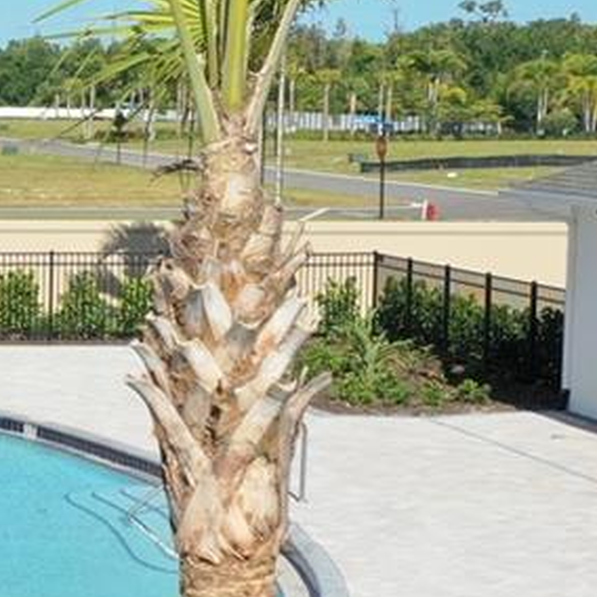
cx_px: -444
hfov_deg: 12.1
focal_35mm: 134
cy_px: 301
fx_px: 2615
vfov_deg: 13.0
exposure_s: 1/500
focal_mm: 10.26
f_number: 5.6
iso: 100
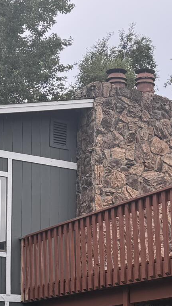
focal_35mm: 102
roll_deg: +0.4
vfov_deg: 20.5
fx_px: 826
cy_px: 271
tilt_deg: +6.5
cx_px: 133
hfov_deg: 11.8
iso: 80
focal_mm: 6.76
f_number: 1.78
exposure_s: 1/322
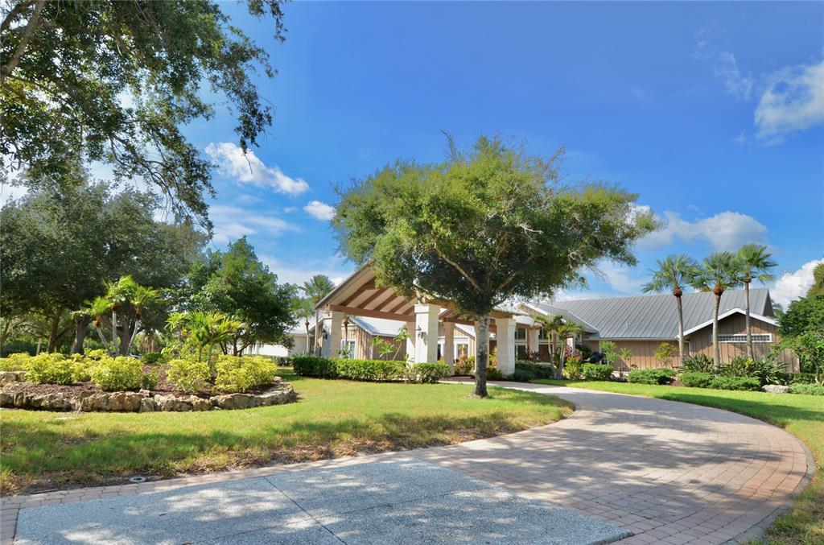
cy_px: 272
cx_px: 412
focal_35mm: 36
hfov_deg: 53.3
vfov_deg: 36.7
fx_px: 822
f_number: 8
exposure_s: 1/250
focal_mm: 24
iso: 110
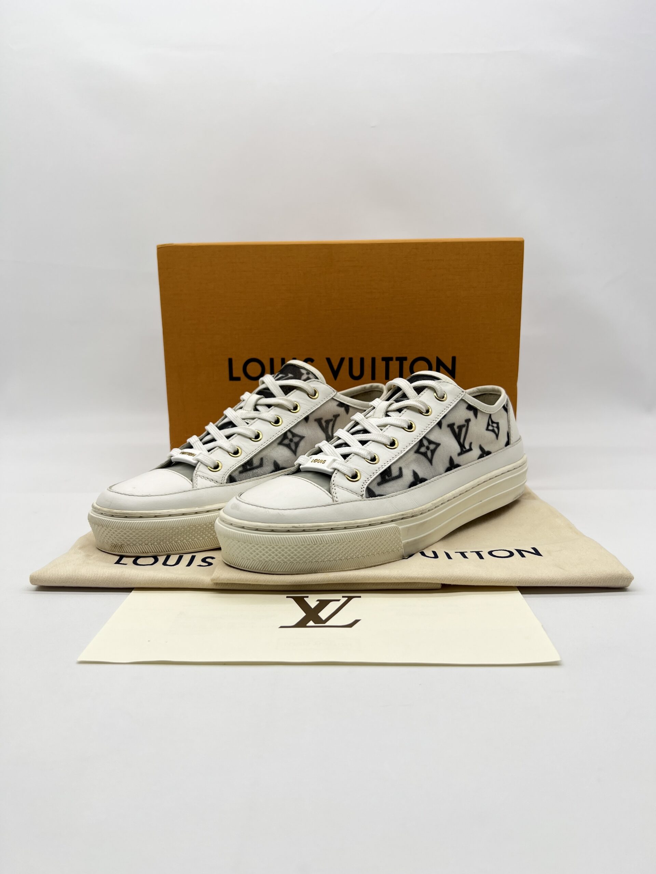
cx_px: 328
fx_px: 657
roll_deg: +0.6
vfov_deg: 67.3
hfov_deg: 53.1
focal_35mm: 26
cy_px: 437
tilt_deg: -9.3
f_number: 1.5
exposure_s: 1/155
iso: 40
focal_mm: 5.7
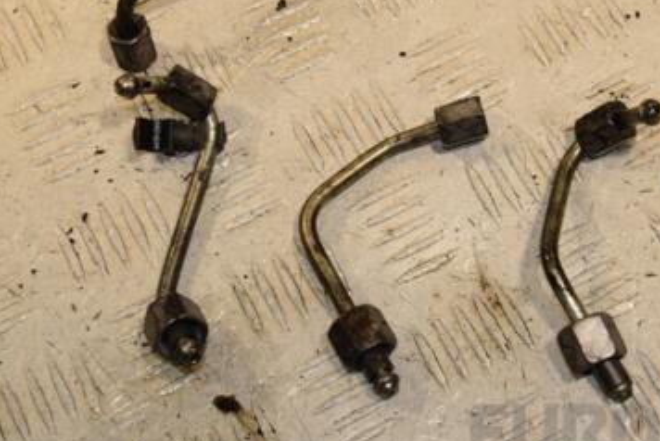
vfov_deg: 14.3
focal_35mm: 96
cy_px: 185
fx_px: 1761
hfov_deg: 21.2
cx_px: 436
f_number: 8
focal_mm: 38
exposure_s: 1/200
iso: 800
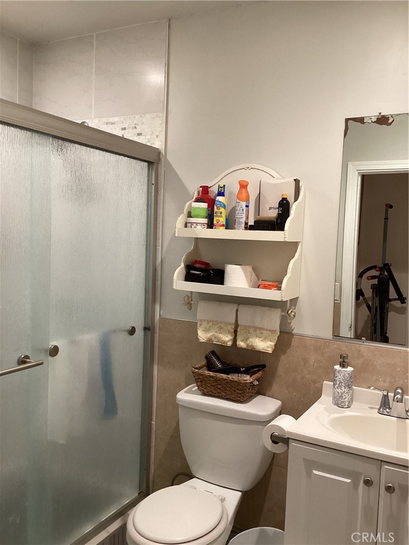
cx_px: 204
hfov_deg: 45.4
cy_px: 272
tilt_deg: -4.5
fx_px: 488
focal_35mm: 31
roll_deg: -2.8
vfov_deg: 58.4
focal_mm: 3.3
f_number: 2.4
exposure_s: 1/50
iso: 200
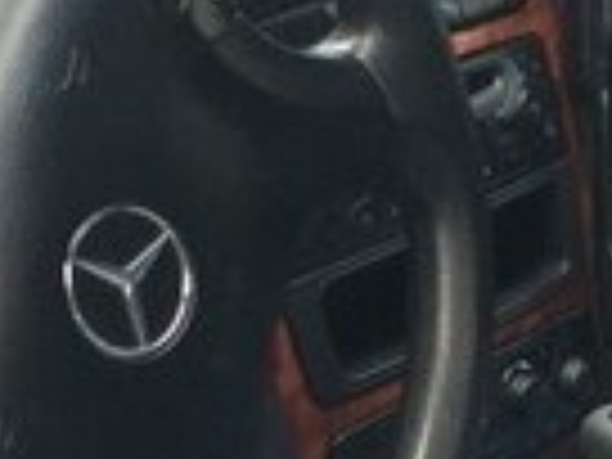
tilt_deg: -32.8
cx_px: 472
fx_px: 2493
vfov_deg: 10.3
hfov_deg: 13.9
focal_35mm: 141
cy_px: 560
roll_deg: -5.2
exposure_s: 1/33
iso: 40
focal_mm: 4.15
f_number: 2.2
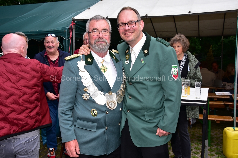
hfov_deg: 49.6
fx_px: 258
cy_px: 79
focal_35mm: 39
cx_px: 119
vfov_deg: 34.2
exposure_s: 1/60
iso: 360
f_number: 5
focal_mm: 26
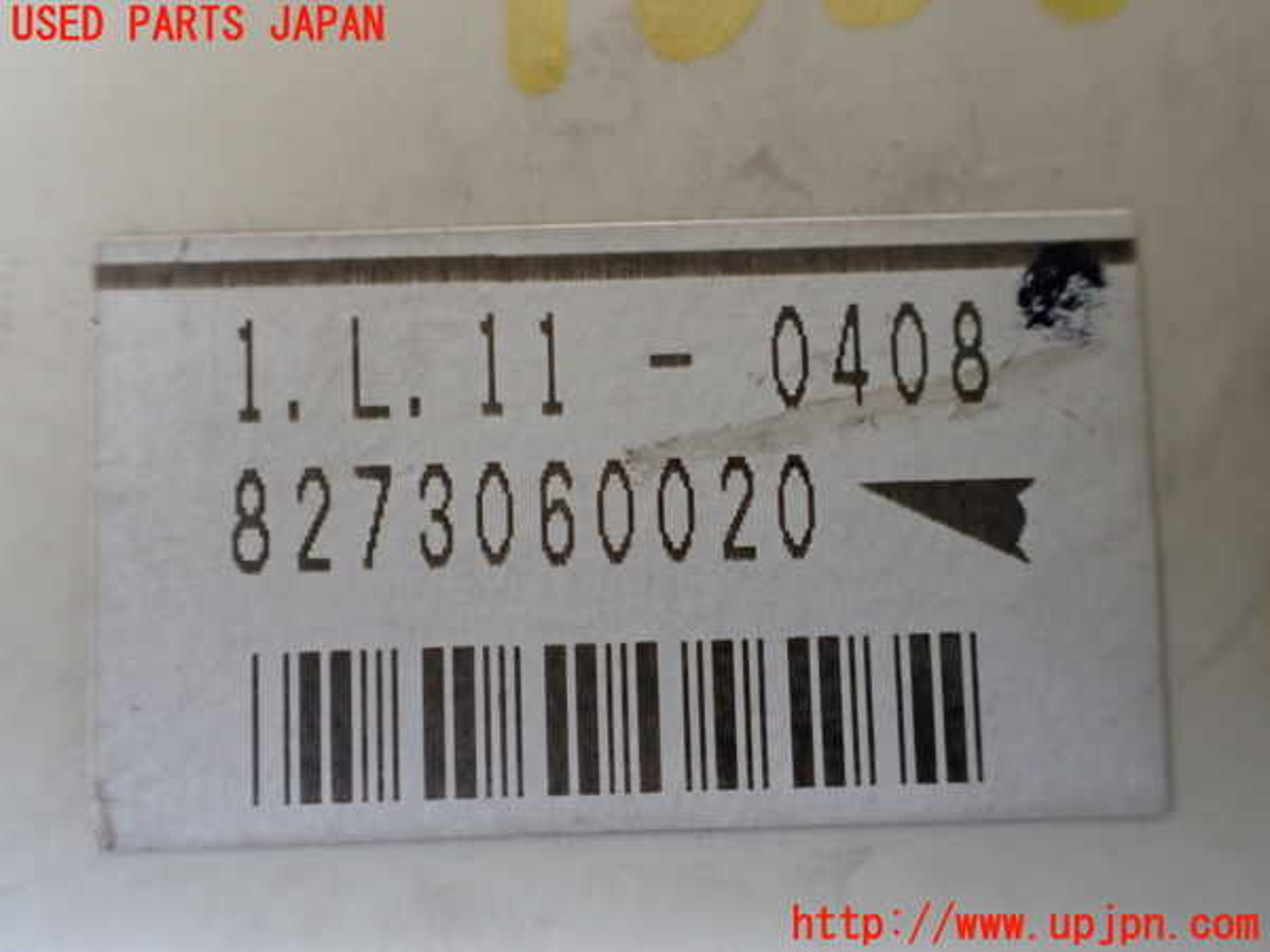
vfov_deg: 46.8
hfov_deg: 60.0
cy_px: 476
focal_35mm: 30
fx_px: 1101
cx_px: 635
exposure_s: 1/125
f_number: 2.3
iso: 400
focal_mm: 5.4
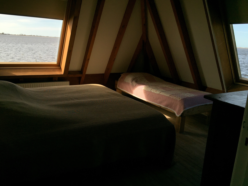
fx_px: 208
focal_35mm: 29
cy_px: 93
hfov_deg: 61.7
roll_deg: -3.4
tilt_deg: -14.4
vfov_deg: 48.2
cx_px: 124
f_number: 2.2
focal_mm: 4.15
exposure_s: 1/1014
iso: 32
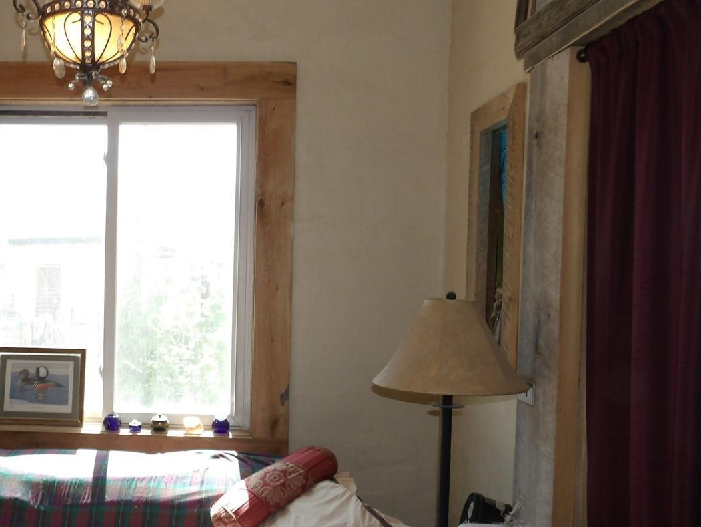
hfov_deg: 50.5
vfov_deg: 40.6
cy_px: 306
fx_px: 709
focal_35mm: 35
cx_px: 177
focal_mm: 4.2
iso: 100
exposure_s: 1/36
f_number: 4.1
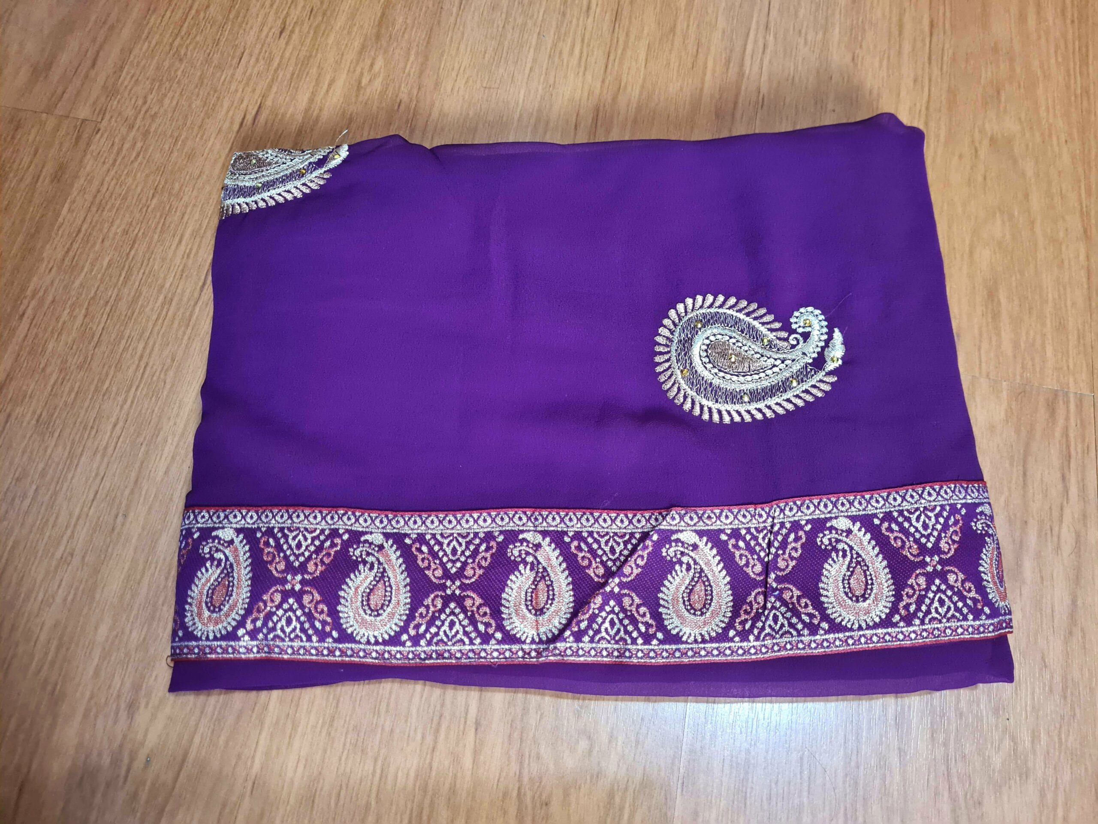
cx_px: 549
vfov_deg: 53.1
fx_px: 825
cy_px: 412
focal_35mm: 26
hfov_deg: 67.3
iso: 640
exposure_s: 1/40
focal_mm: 5.4
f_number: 1.8
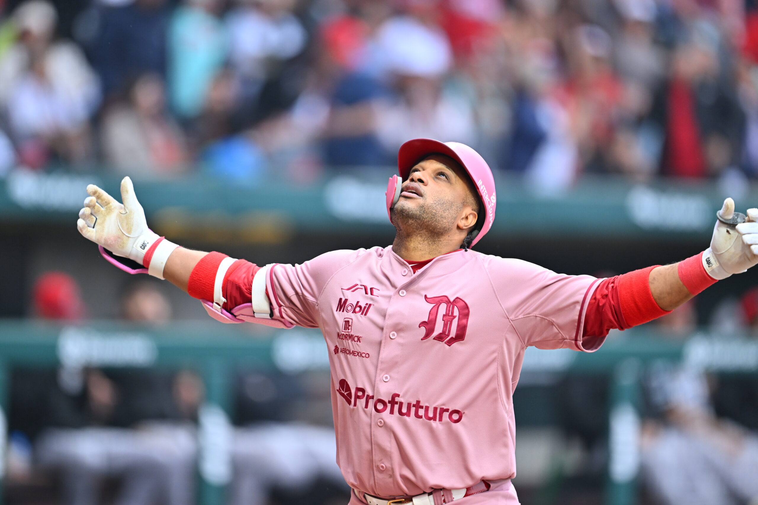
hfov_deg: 5.2
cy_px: 252
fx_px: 8422
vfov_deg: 3.4
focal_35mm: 400
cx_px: 379
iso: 1000
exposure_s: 1/640
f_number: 2.8
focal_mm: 400
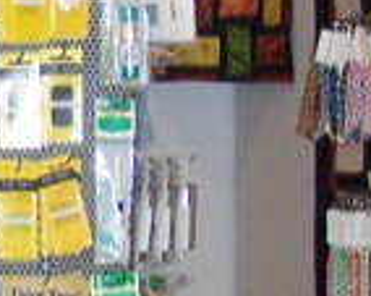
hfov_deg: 6.9
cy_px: 309
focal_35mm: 269
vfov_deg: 5.7
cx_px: -418
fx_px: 2948
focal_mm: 8.3
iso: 100
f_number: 3.7
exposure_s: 1/60
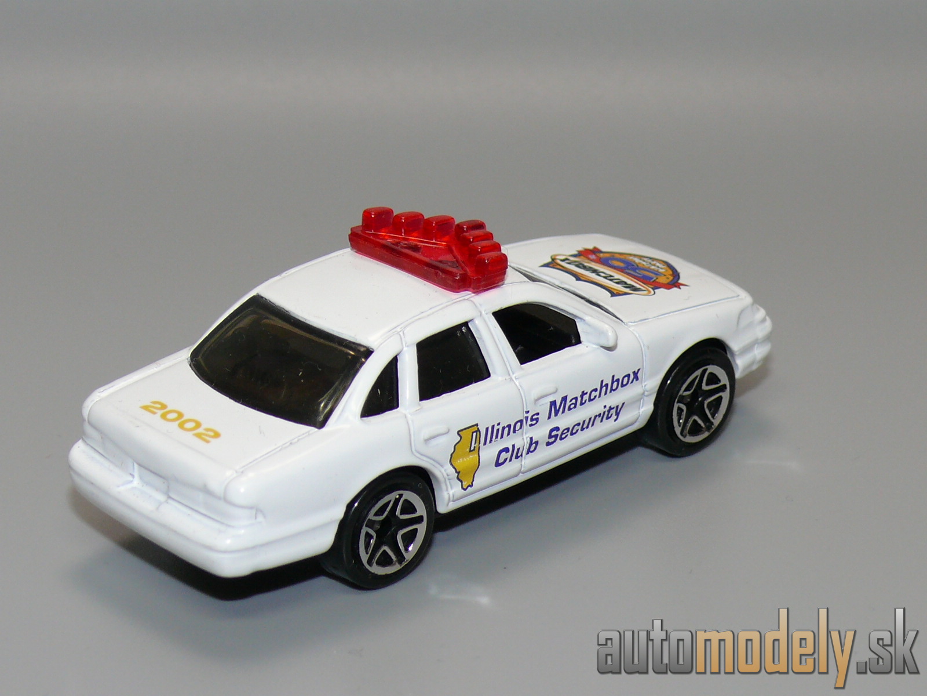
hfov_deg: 17.0
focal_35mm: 116
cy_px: 348
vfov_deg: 12.8
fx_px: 3106
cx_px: 464
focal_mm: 14.3
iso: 100
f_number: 4
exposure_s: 1/30
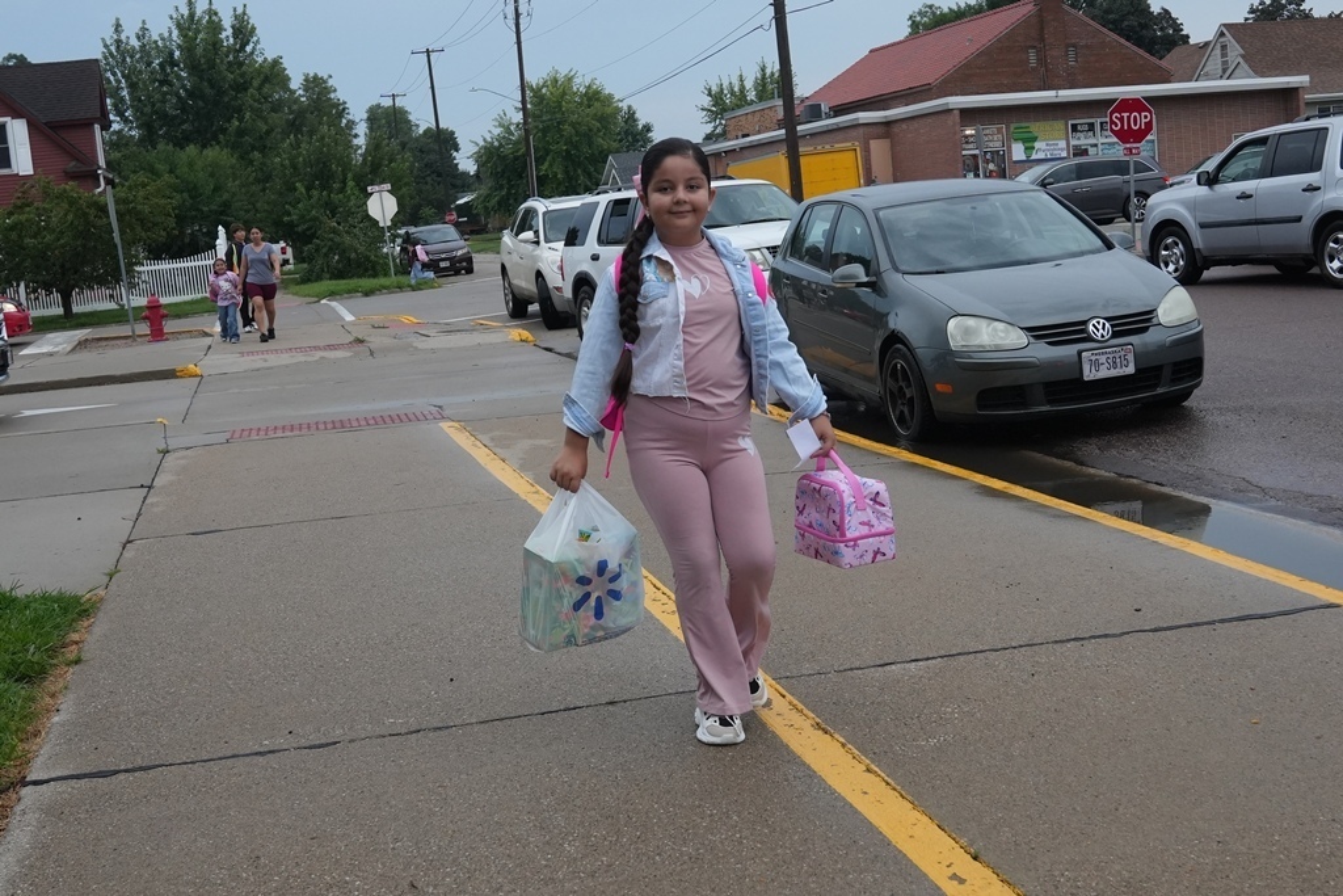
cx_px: 672
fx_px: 970
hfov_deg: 69.4
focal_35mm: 26
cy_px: 448
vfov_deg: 49.6
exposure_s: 1/800
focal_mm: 26
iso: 1600
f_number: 5.6
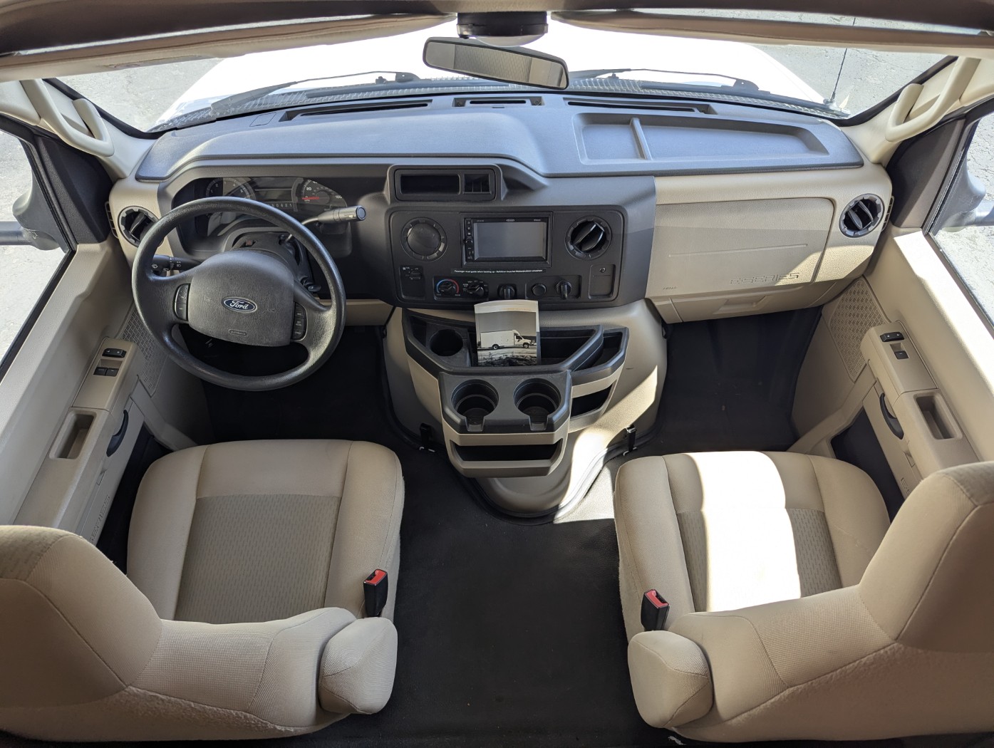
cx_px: 497
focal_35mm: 24
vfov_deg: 56.9
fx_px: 690
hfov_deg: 71.5
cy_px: 374
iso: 37
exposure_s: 1/163
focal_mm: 6.81
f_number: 1.85
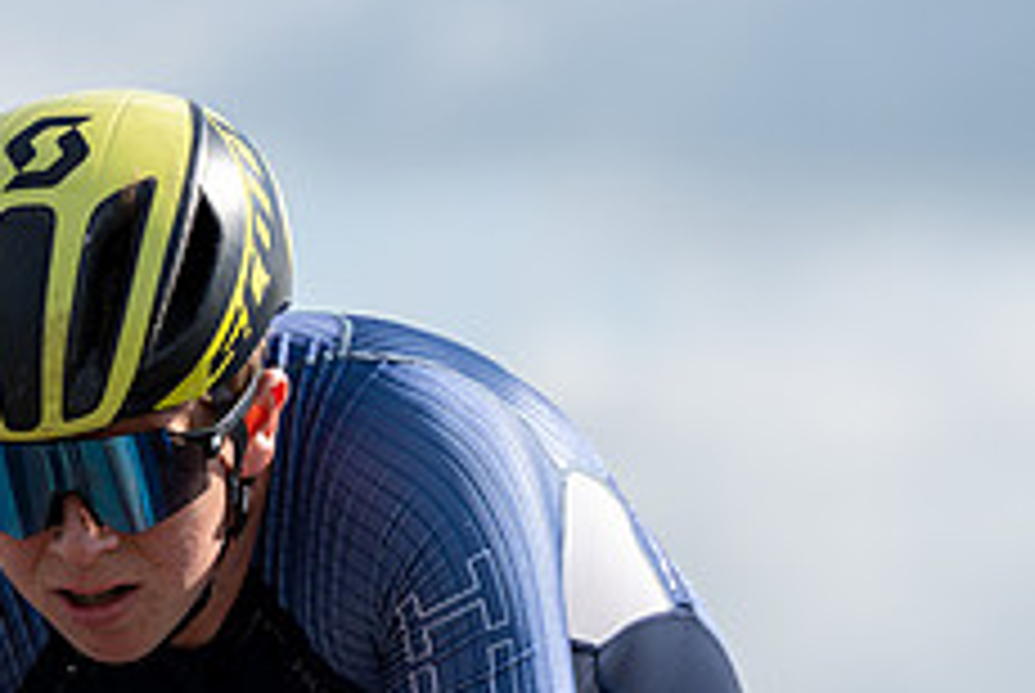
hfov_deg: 4.1
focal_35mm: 504
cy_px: 857
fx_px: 14508
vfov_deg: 2.7
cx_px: 216
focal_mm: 200
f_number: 4
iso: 100
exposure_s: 1/1000
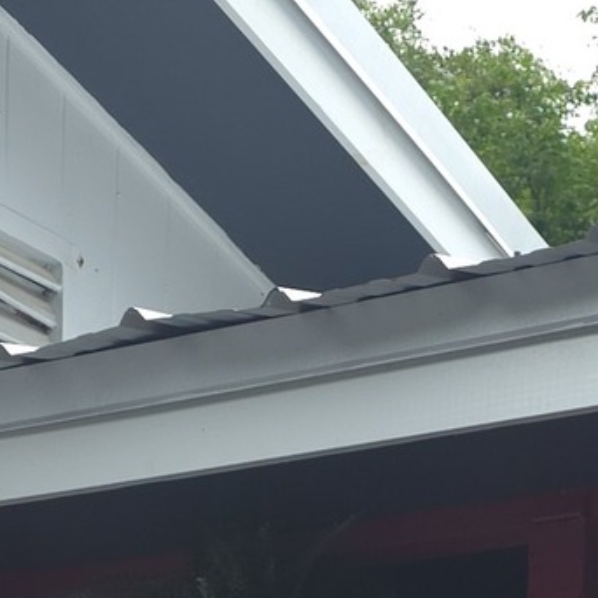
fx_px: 2678
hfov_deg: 12.7
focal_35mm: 137
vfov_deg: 10.7
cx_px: 442
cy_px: 1464
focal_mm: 6.3
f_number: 1.7
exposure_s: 1/208
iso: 12
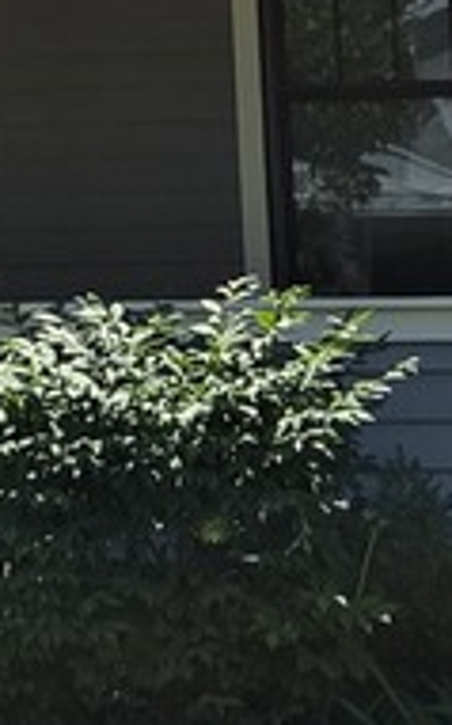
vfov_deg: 11.0
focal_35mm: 184
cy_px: -288
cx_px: -387
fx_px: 3635
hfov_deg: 6.9
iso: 80
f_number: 1.8
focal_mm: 5.4
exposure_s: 1/3255
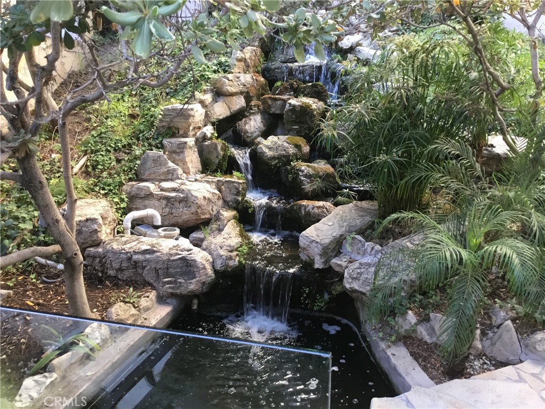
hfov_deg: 58.4
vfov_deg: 45.4
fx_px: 488
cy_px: 204
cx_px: 272
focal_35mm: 31
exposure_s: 1/30
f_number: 2.4
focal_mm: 3.3
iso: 80
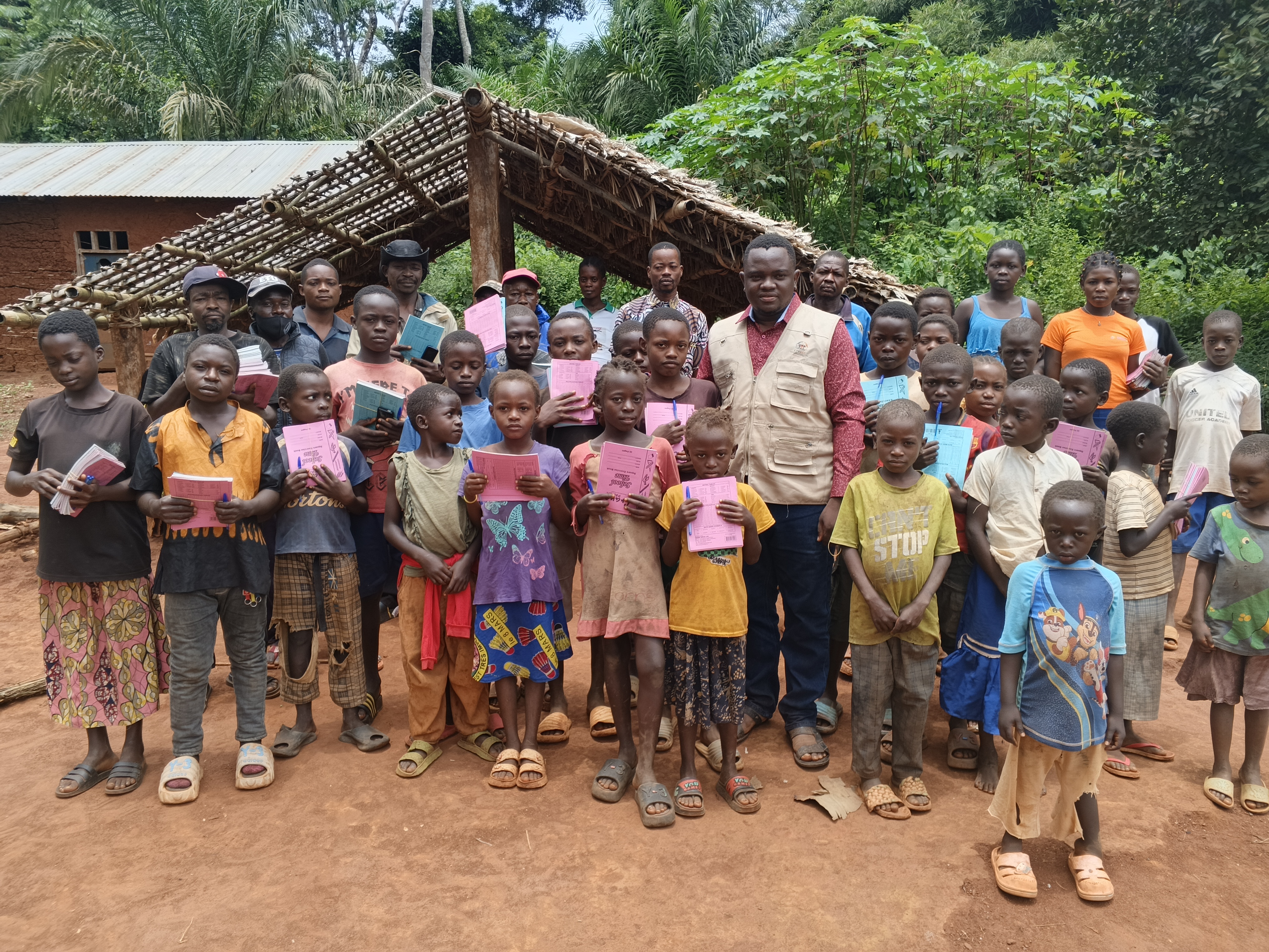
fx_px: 843
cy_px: 476
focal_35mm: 23
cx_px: 634
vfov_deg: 58.9
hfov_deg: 73.9
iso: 50
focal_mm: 4.09
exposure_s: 1/152
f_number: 1.6
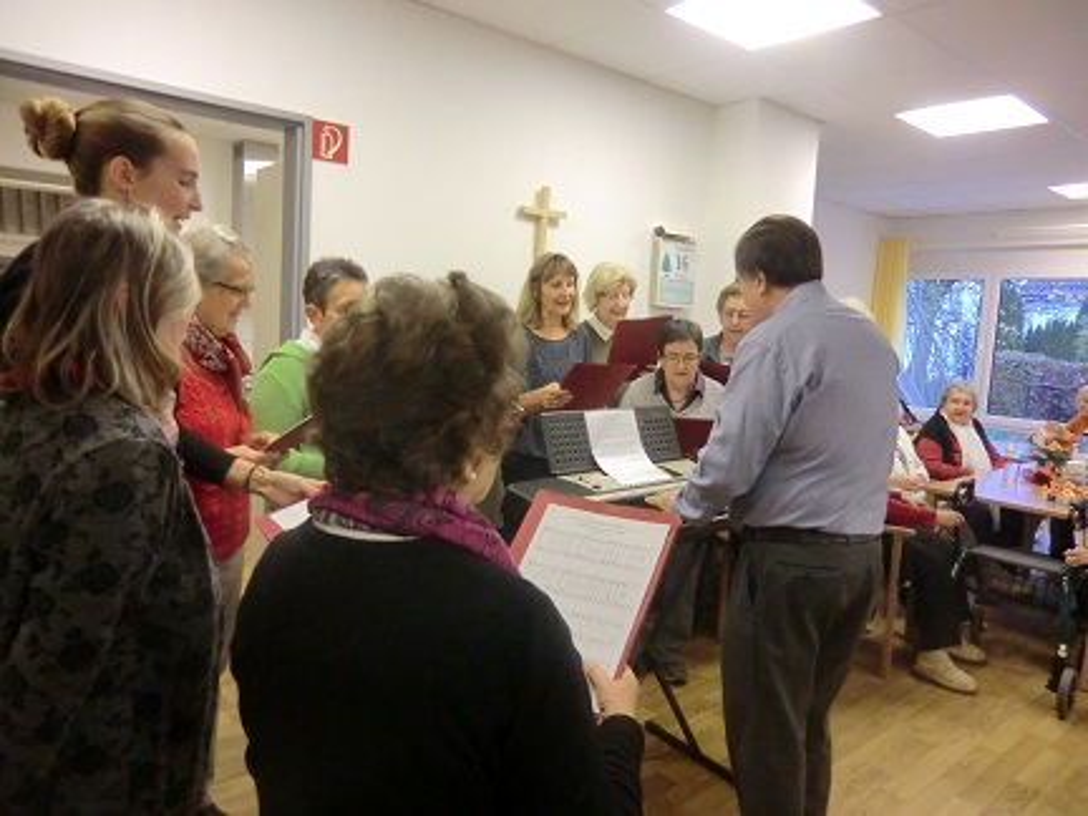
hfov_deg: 71.6
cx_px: 544
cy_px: 408
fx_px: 754
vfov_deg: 56.8
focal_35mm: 24
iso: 500
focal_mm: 4.3
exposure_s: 1/60
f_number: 3.2
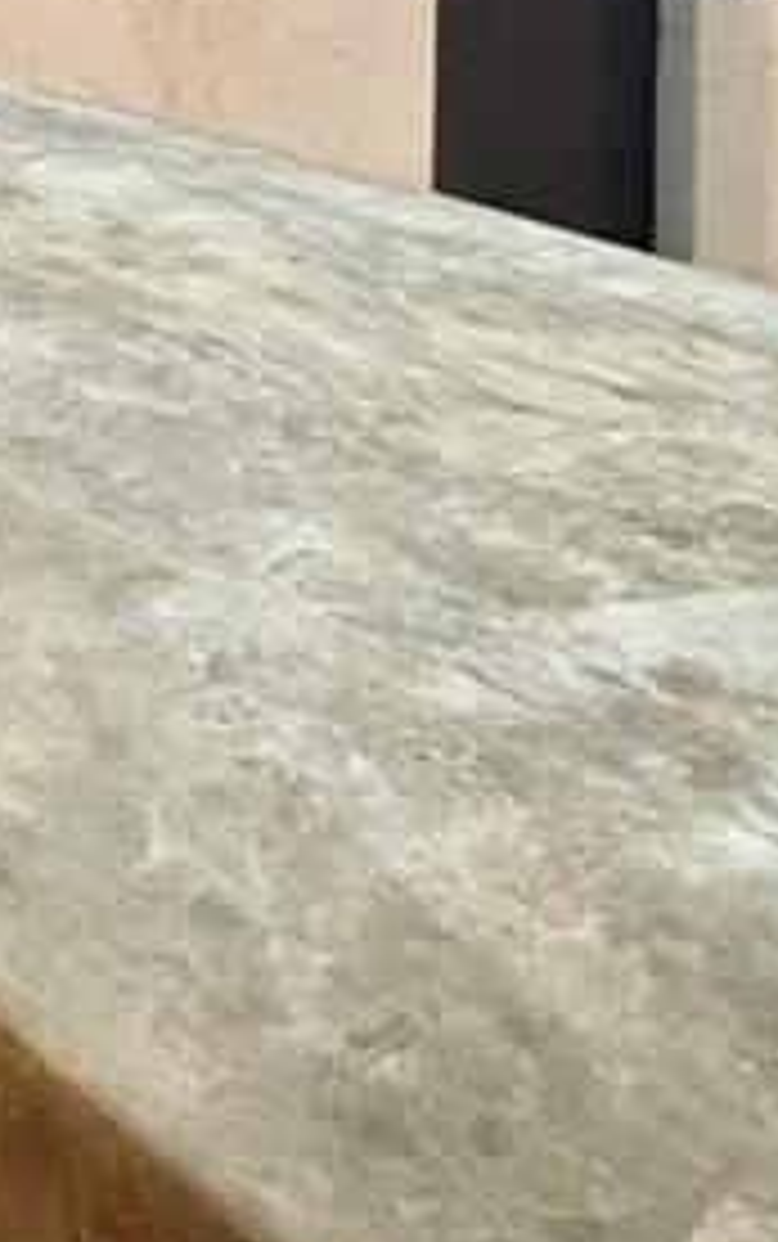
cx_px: -243
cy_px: -356
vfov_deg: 29.8
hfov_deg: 21.3
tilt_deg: -0.5
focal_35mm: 55
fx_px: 1862
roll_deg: -0.5
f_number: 2.2
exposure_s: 1/51
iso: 1250
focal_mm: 2.22
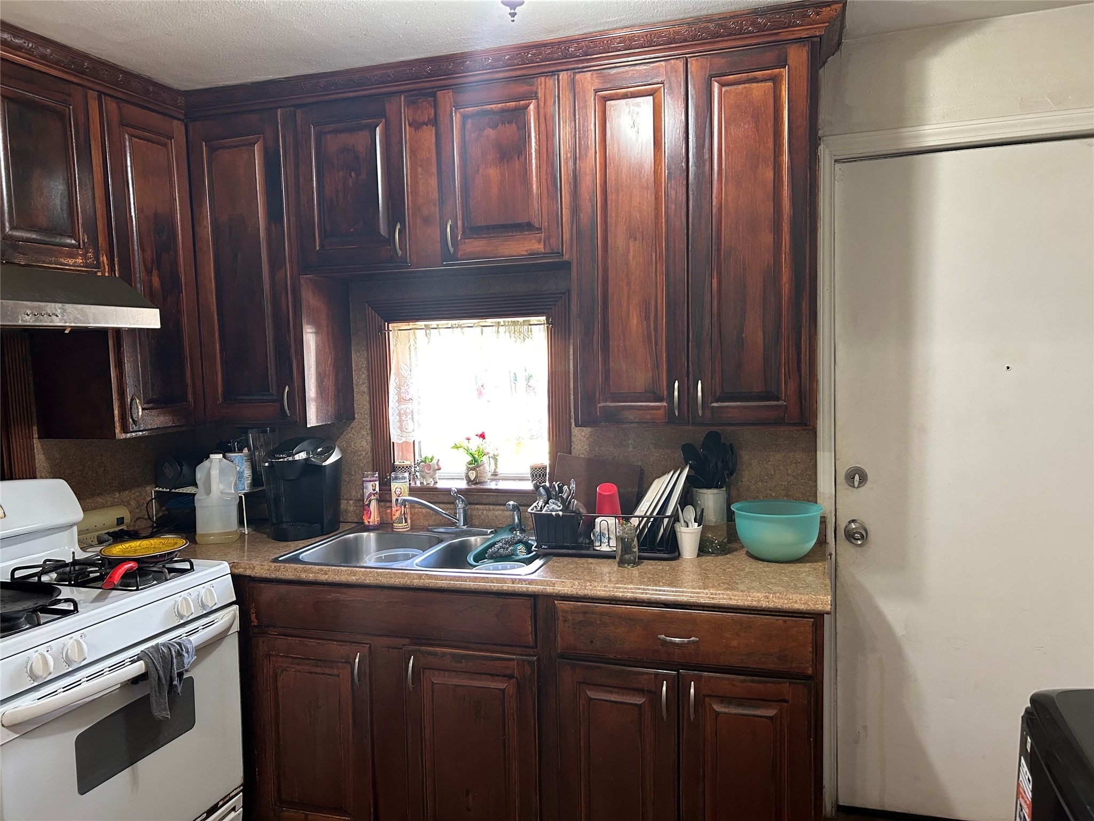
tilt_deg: -4.7
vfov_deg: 53.1
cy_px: 410
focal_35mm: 26
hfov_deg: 67.3
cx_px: 547
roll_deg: +1.8
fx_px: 822
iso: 250
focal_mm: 5.7
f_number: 1.5
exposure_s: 1/60
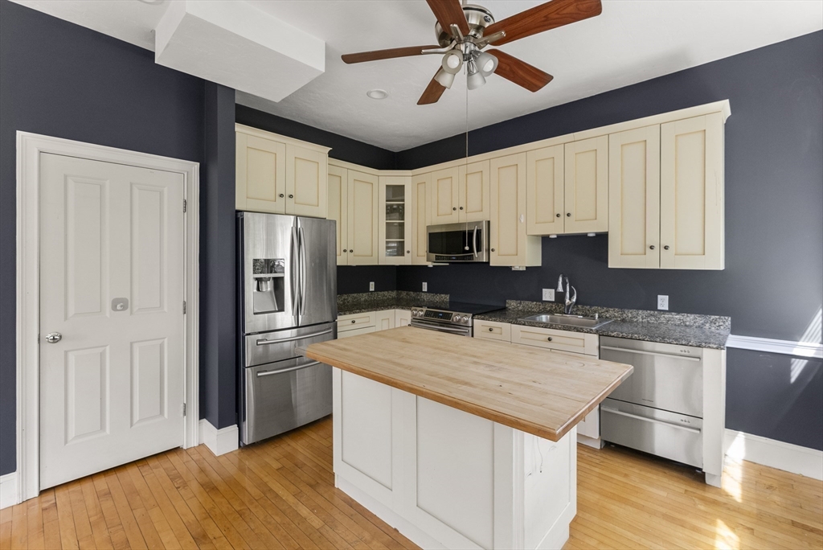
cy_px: 275
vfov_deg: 74.9
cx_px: 412
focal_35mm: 16
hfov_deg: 97.8
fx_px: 359
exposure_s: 1/60
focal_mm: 15.7
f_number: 6.3
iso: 800
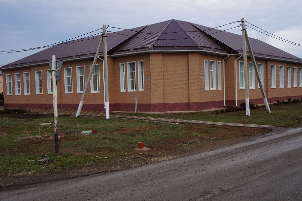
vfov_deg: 32.9
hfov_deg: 48.0
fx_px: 339
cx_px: 151
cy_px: 100
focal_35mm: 40
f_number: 8
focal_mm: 27
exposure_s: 1/80
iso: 100
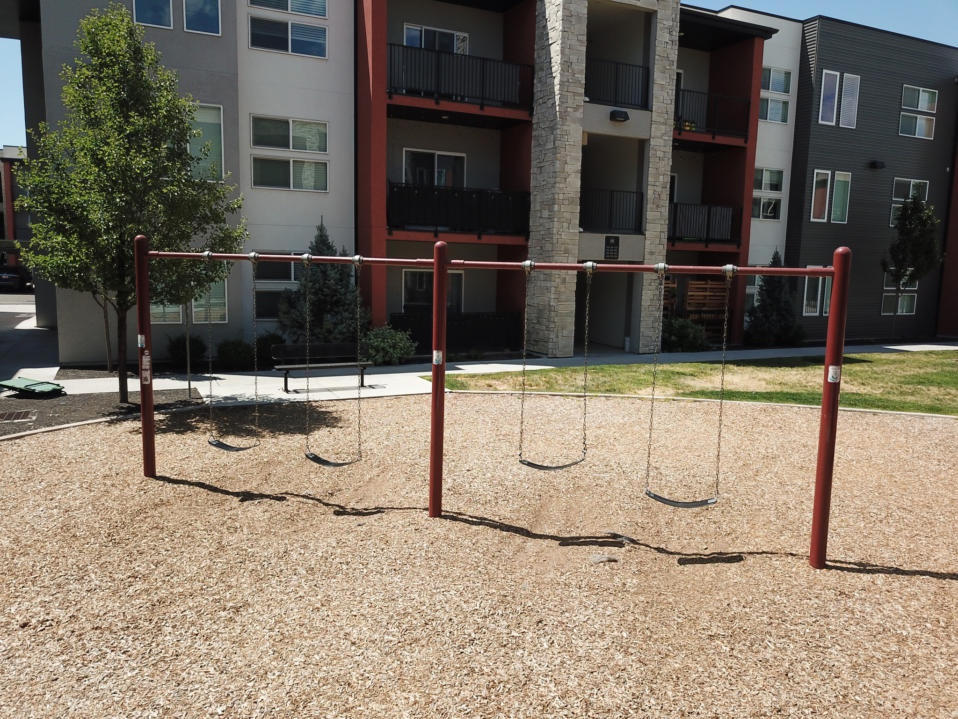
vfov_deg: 53.1
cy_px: 360
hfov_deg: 67.3
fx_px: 720
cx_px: 479
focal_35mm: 26
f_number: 2.2
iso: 100
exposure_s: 1/1188
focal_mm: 4.73
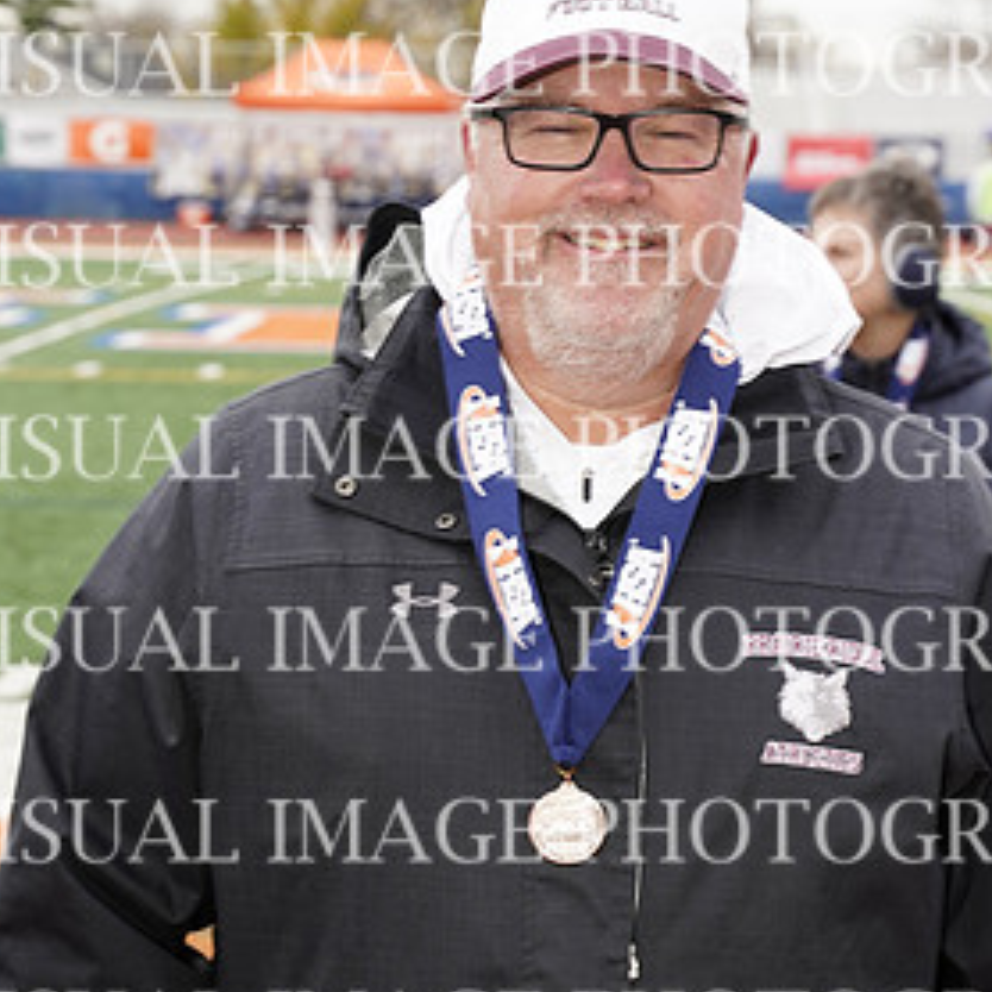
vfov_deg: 15.8
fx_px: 3566
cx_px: 548
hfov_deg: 15.8
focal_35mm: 110
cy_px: 735
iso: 320
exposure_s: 1/200
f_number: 6.3
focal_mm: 62
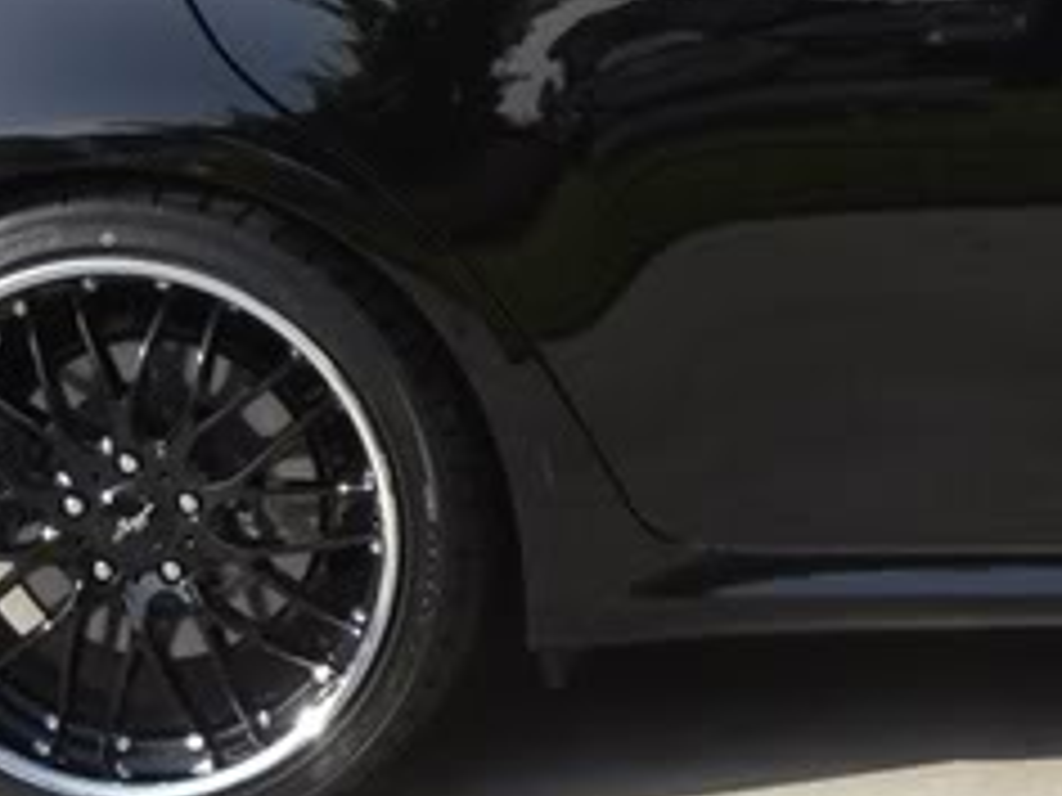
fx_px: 5062
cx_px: 1494
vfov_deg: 9.0
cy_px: 184
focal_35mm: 165
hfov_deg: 11.6
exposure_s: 1/500
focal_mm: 7.9
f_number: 2.8
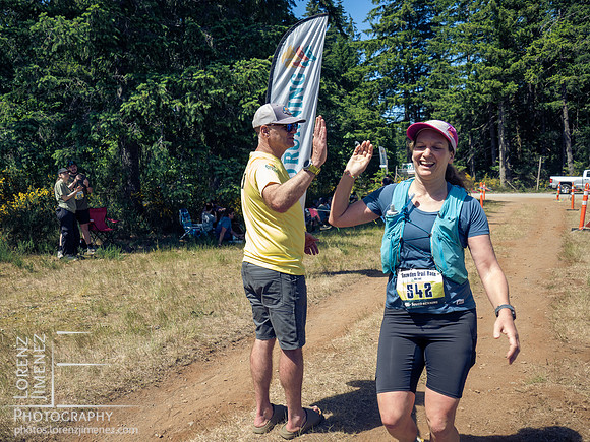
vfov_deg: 49.7
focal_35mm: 28
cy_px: 221
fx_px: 477
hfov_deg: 63.4
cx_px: 295
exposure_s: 1/500
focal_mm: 14
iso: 80
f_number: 3.2
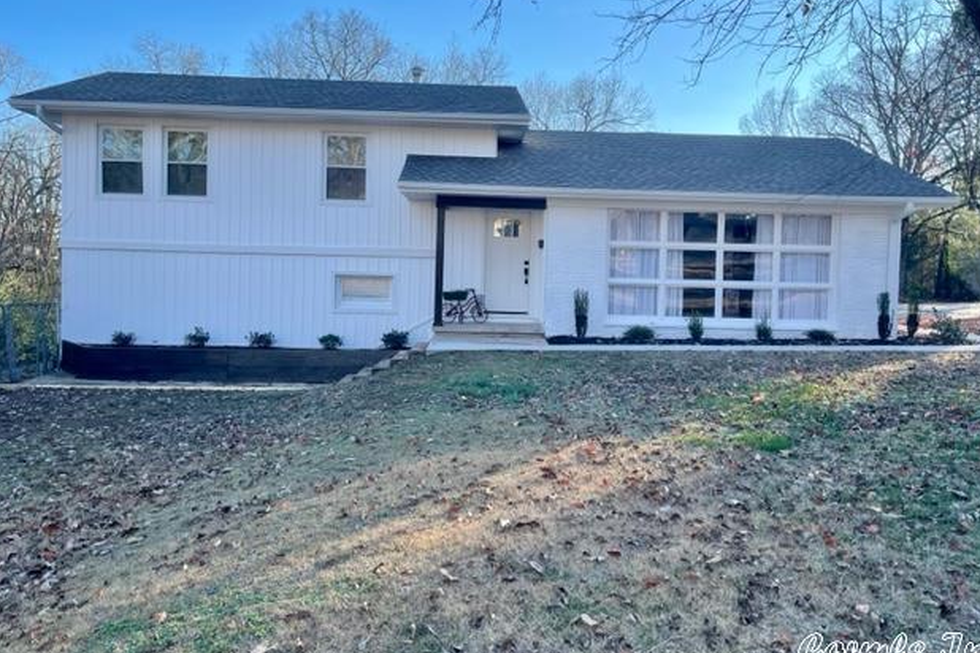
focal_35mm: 28
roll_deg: -2.0
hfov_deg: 65.5
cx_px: 493
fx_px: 762
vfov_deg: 46.3
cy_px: 284
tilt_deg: -2.2
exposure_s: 1/1038
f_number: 1.6
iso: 32
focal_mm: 5.1
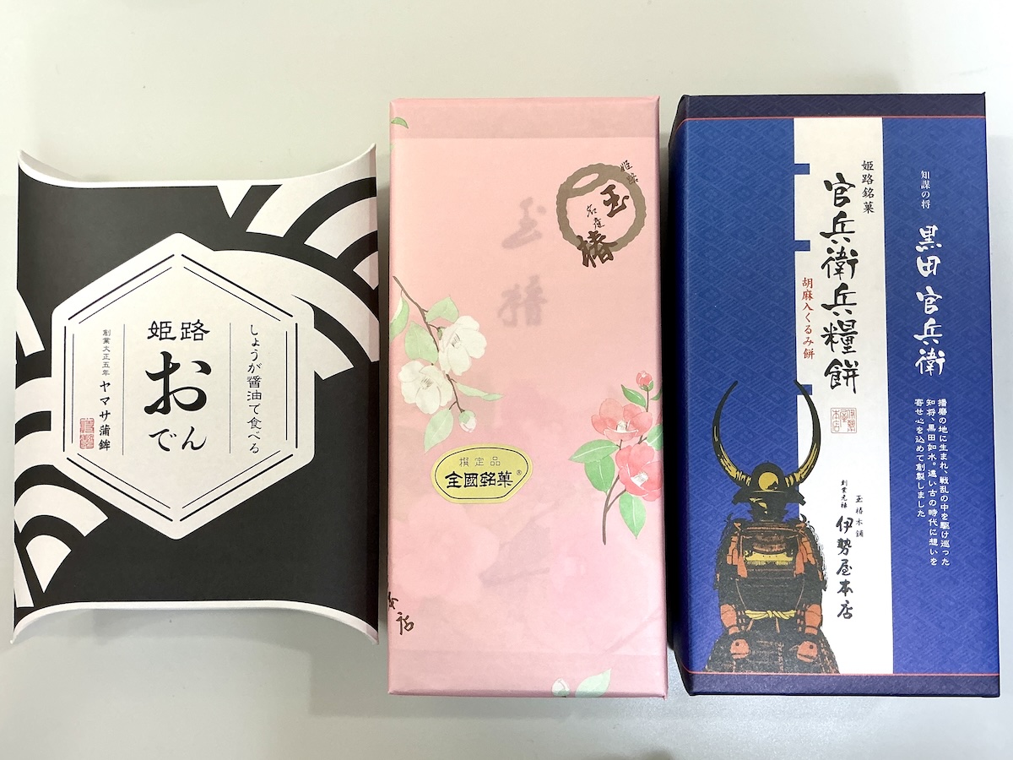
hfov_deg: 63.4
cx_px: 506
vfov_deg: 49.7
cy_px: 380
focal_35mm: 28
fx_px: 819
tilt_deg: -86.8
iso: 64
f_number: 1.8
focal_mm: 3
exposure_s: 1/60
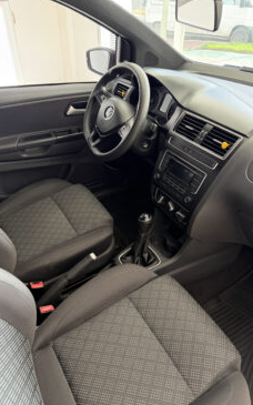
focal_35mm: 26
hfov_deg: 47.6
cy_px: 204
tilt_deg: -36.9
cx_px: 124
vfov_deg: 70.4
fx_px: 287
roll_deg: -0.3
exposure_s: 1/60
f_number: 1.78
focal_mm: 6.76
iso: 250
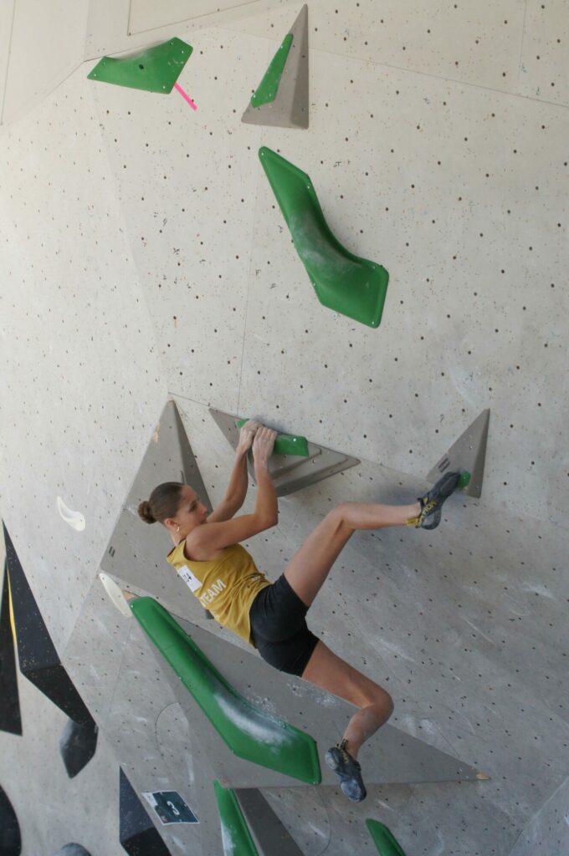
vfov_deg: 19.5
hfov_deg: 13.0
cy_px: 428
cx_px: 284
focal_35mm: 105
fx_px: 2496
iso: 800
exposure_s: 1/2000
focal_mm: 70
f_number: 4
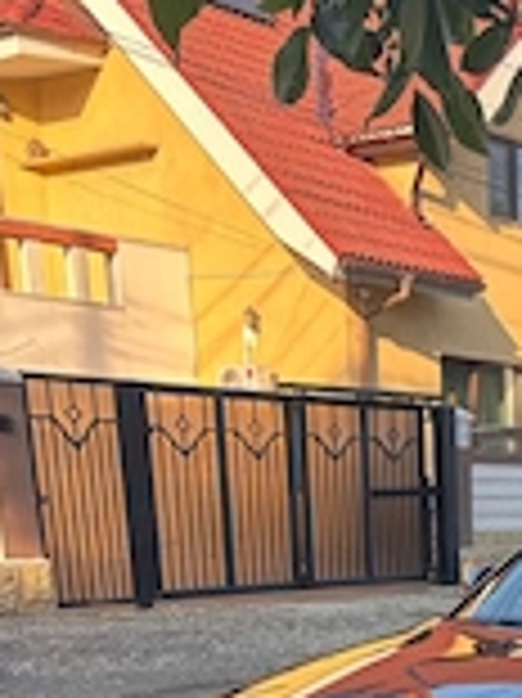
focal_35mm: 67
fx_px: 1349
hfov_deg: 20.3
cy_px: 874
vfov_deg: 25.5
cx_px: 657
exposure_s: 1/356
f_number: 1.6
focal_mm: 5.96
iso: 50
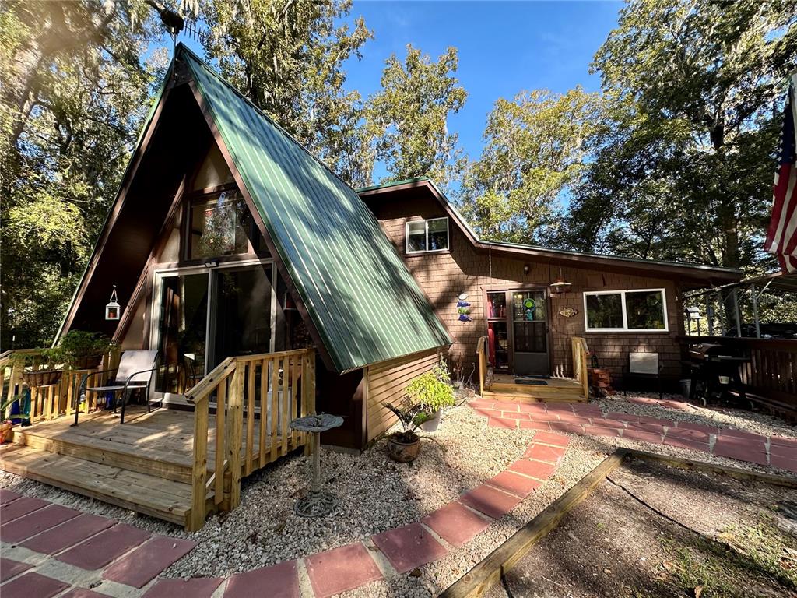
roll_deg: +0.0
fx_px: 322
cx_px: 398
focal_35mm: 14
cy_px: 299
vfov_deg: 85.7
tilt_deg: +6.3
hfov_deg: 102.1
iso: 40
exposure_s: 1/351
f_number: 2.2
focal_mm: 2.22
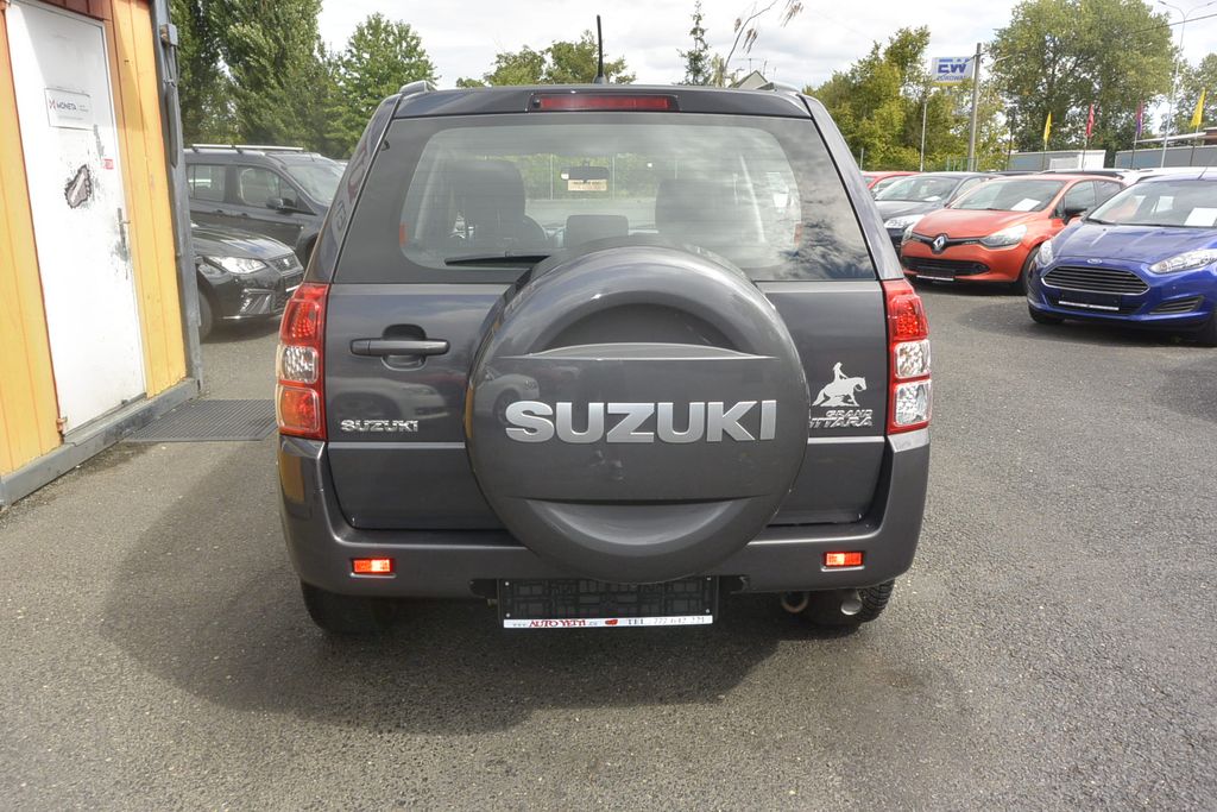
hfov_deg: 67.4
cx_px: 608
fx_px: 913
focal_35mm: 27
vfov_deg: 47.9
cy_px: 406
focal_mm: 10
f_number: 7.1
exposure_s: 1/250
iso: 160
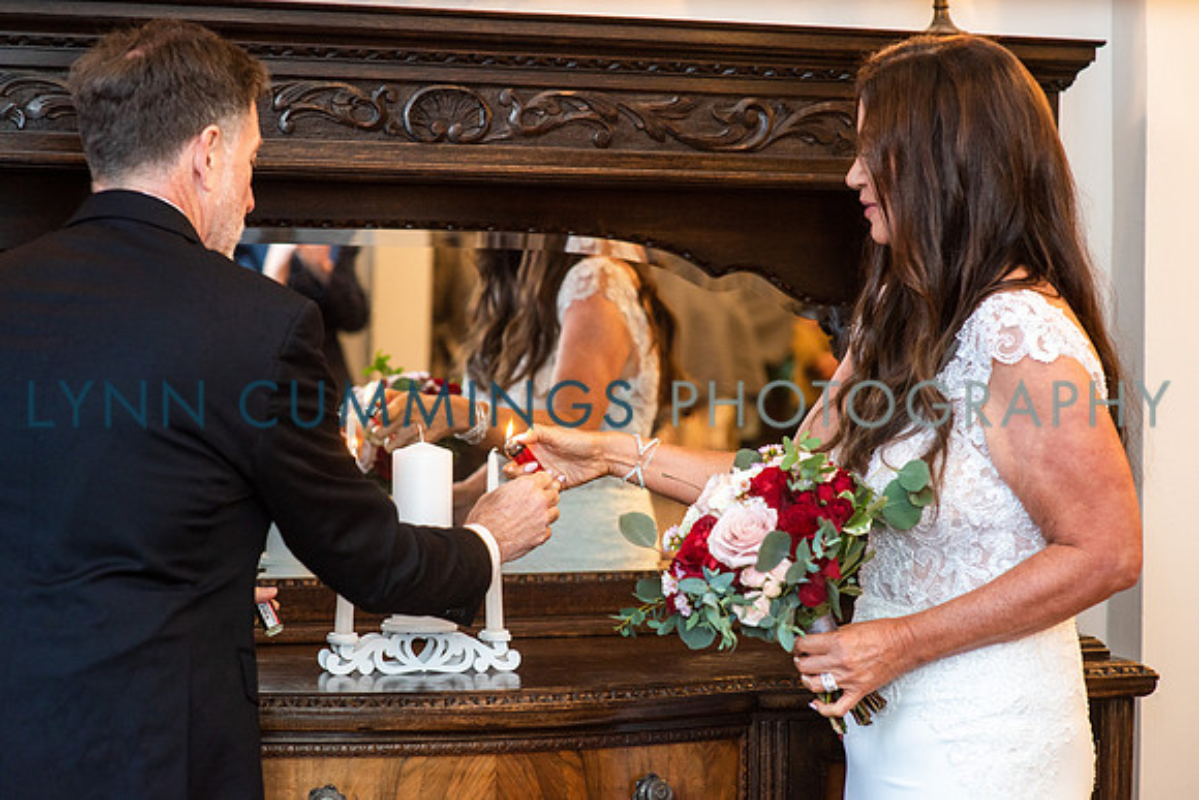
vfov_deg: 16.1
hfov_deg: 23.9
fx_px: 2832
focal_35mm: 85
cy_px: 400
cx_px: 600
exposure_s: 1/125
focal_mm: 85
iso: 640
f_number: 3.2
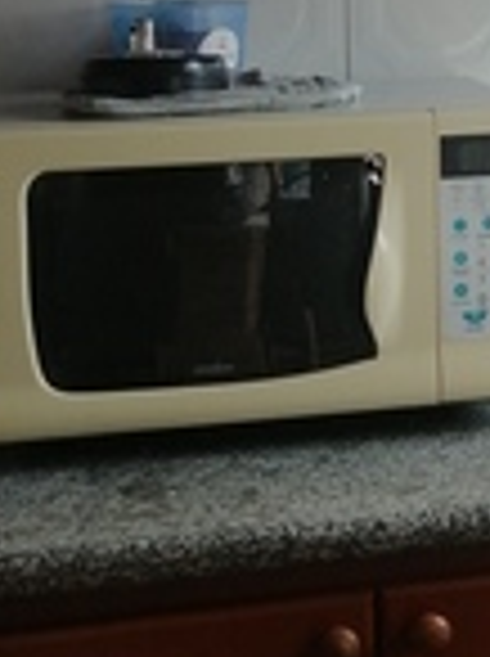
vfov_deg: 18.0
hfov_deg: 12.9
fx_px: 2025
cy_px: 22
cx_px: 791
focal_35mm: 107
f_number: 1.8
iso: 50
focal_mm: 3.95
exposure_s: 1/120
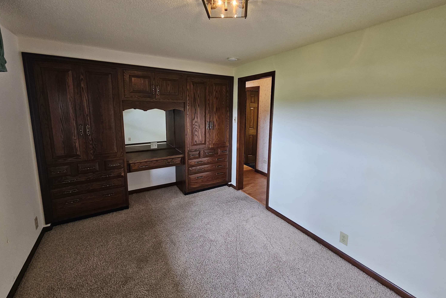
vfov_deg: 81.1
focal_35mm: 14
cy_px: 138
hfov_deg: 104.2
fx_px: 173
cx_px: 220
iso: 125
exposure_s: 1/60
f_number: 2.2
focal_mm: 2.2
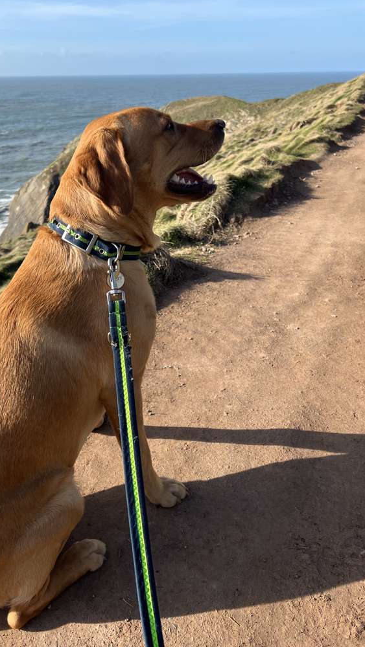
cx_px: 150
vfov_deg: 66.0
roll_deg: +0.7
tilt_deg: -26.0
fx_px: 499
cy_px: 316
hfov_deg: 40.1
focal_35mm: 29
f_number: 1.5
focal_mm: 5.7
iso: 50
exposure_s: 1/2513
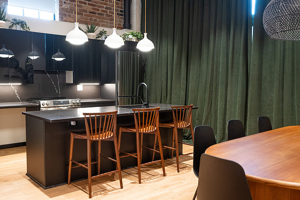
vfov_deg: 37.9
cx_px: 150
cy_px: 100
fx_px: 292
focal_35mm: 35
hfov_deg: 54.4
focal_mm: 35
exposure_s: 1/30
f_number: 4
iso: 800
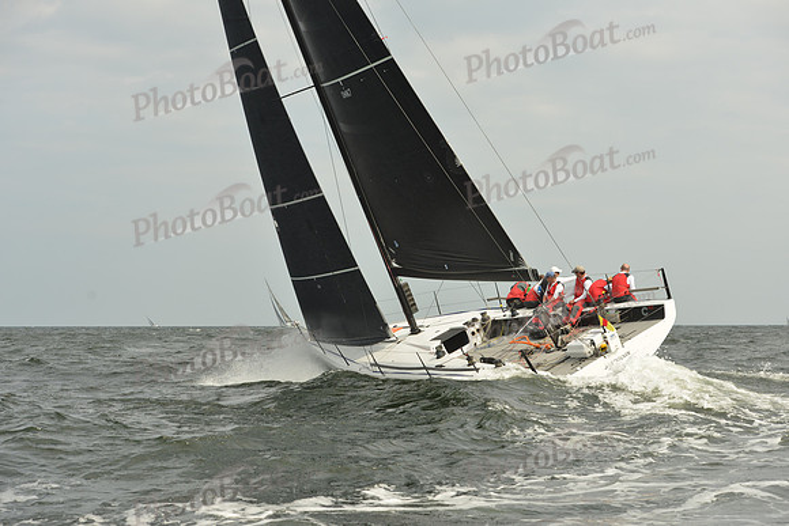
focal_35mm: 70
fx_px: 1534
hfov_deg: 28.8
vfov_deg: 19.5
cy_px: 263
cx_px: 394
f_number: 7.1
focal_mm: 70
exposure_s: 1/1250
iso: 320
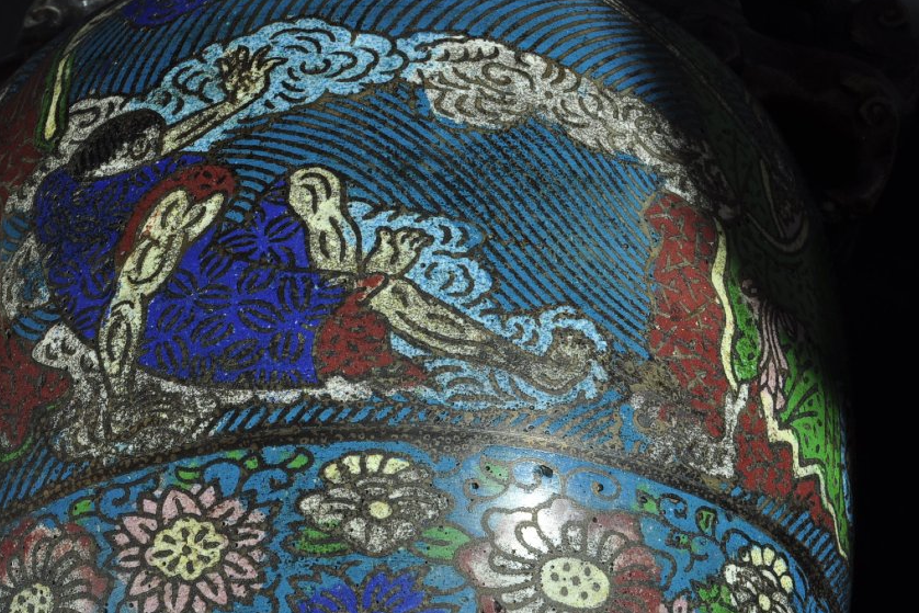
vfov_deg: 13.3
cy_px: 337
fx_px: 2630
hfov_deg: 19.8
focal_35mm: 103
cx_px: 349
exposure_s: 1/200
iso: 200
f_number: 20
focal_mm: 48
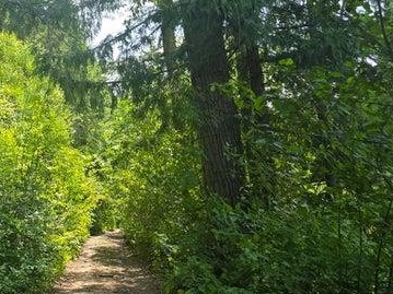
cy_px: 107
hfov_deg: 43.6
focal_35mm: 41
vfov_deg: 34.9
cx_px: 77
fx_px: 465
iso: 12
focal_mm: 6.3
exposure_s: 1/333
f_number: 1.7
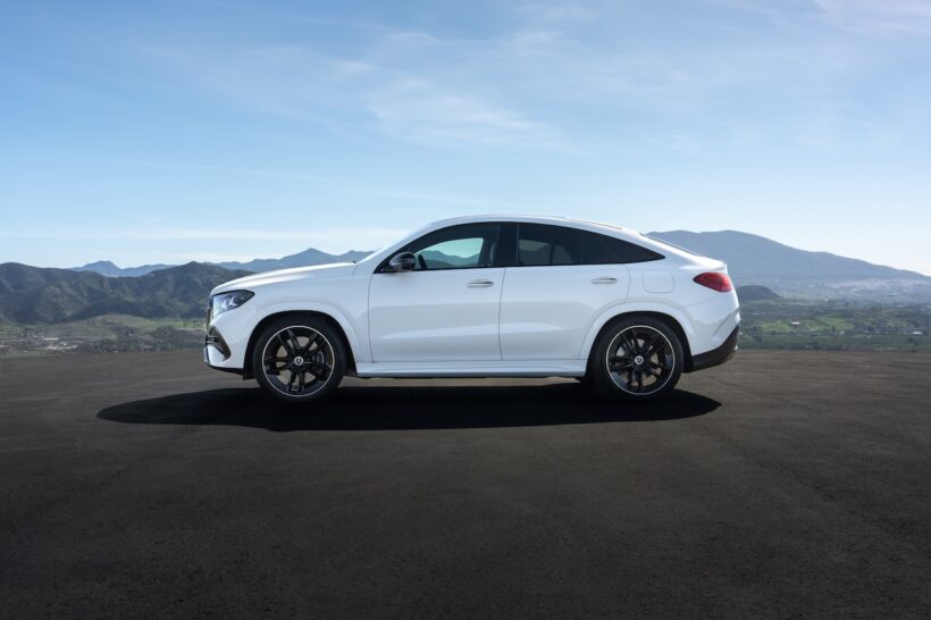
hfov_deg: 54.5
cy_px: 310
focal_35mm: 35
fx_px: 905
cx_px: 466
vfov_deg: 37.8
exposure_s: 1/320
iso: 100
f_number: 5.6
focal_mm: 35
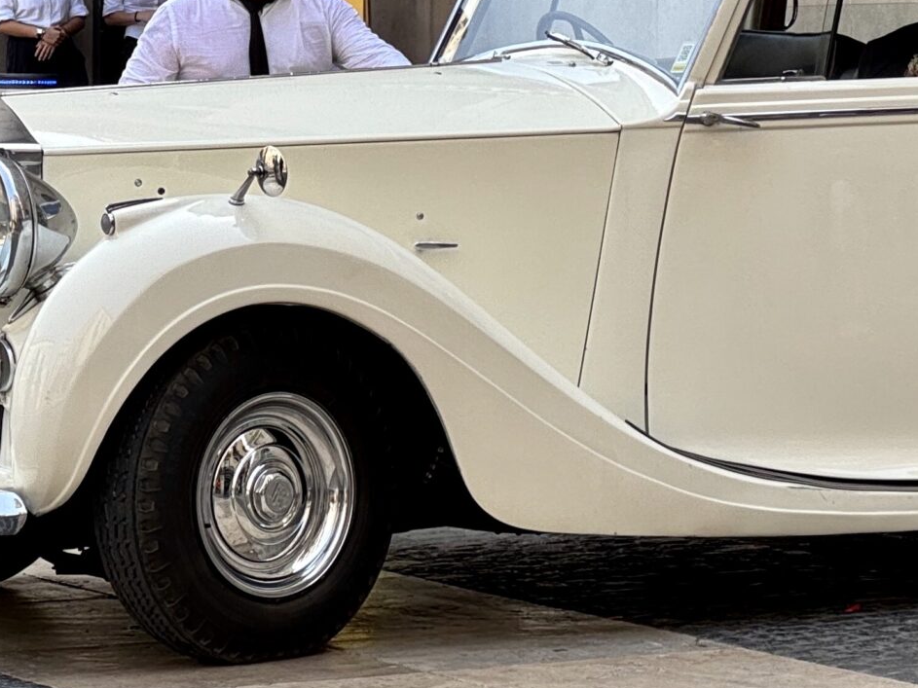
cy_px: 211
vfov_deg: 7.1
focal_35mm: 209
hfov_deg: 9.4
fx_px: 5542
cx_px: 773
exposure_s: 1/182
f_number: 2.8
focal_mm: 9
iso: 25
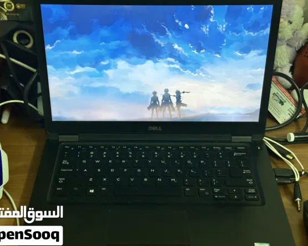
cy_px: 126
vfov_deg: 28.1
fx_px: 492
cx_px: 147
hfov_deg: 34.7
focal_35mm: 54
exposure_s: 1/50
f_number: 1.78
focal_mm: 6.86
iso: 160
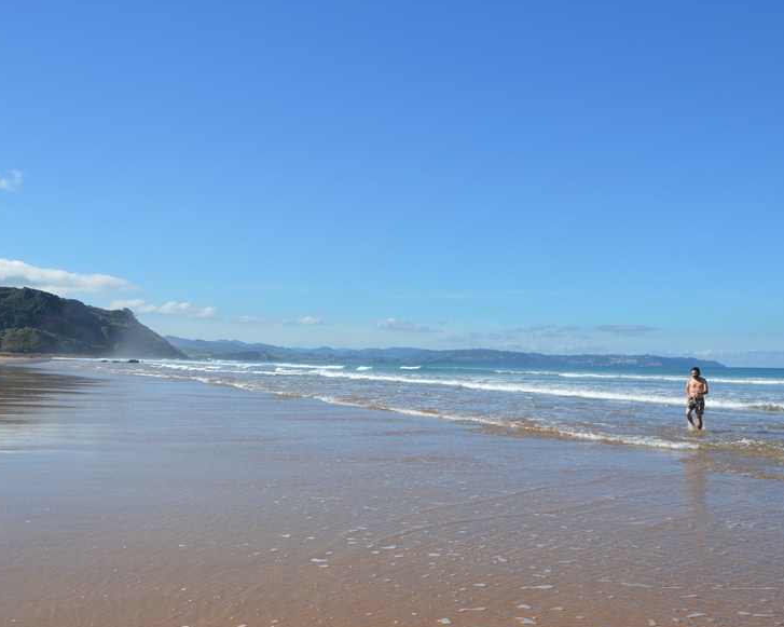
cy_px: 318
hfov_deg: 49.6
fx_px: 848
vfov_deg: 40.5
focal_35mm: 37
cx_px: 371
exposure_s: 1/320
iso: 100
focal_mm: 21
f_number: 9
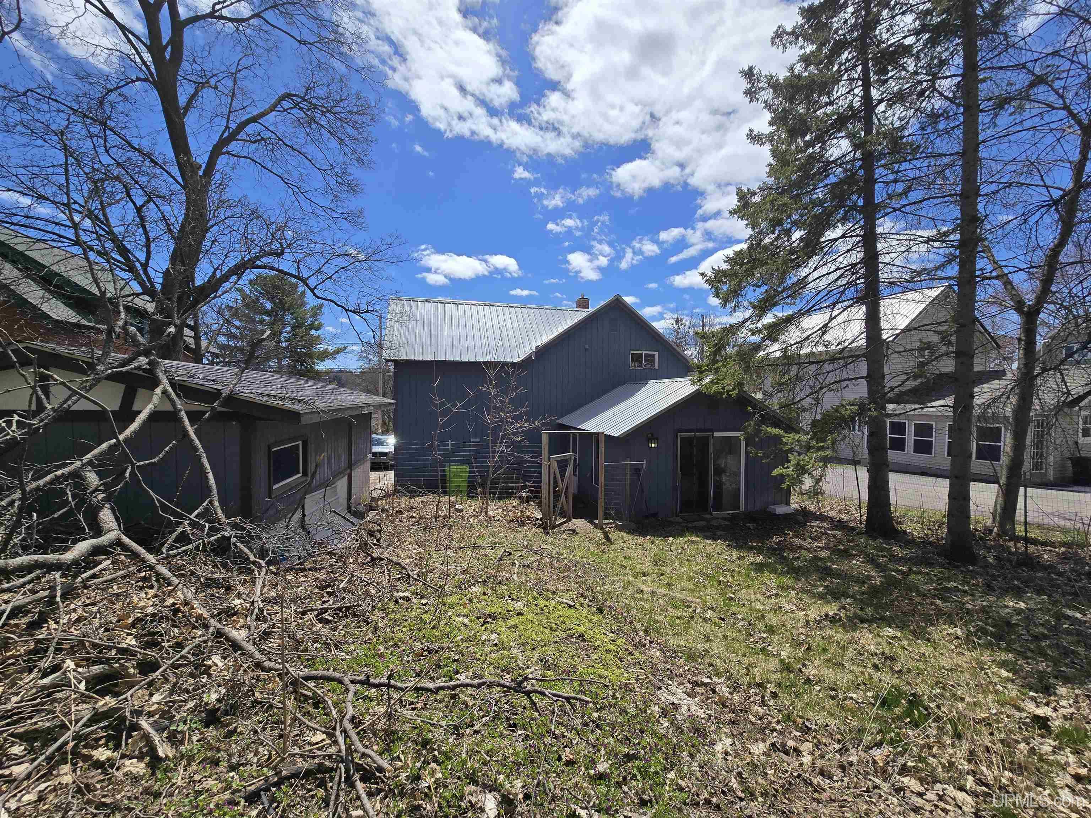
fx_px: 410
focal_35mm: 13
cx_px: 546
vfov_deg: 89.9
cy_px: 409
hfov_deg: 106.2
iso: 50
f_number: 2.2
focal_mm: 2.2
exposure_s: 1/3882
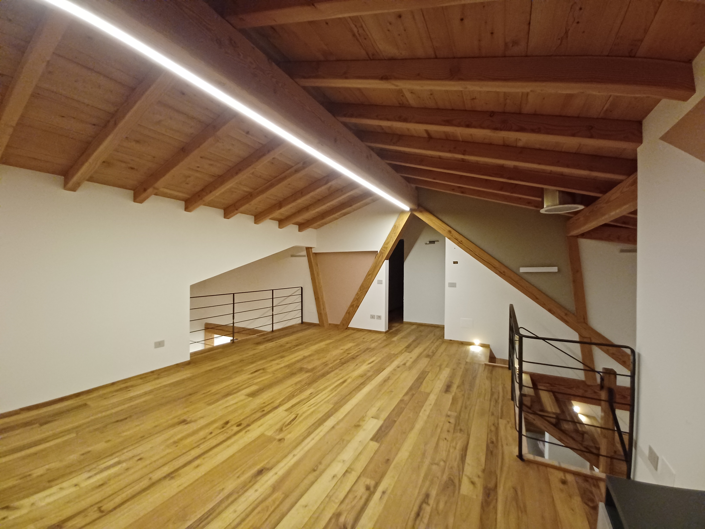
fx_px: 265
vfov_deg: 89.9
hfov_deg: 106.2
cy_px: 264
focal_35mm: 13
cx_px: 352
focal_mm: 1.42
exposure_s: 1/25
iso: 250
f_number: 2.2
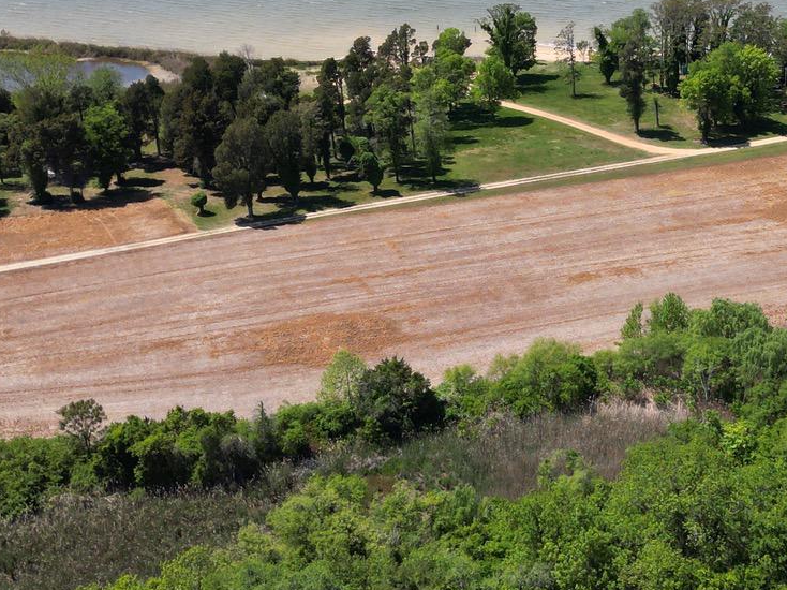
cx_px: 591
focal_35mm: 67
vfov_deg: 21.9
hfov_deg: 28.5
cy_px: 251
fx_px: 1523
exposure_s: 1/2500
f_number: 1.7
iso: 110
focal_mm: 6.72
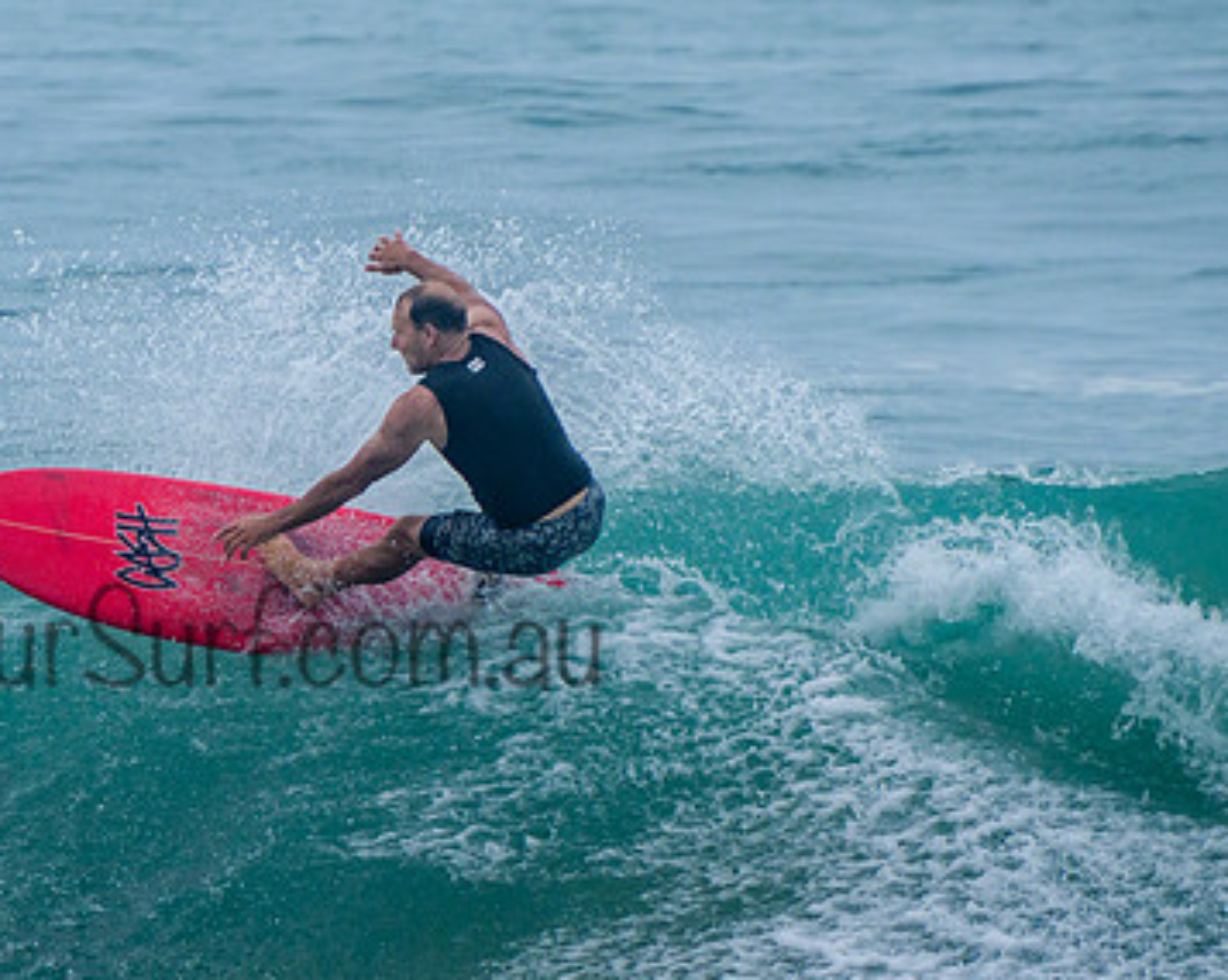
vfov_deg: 1.8
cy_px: 357
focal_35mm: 840
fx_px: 30504
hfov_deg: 2.3
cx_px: 360
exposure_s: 1/2000
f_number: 8
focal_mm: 400
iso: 500
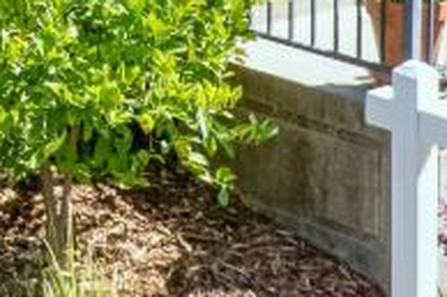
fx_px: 2109
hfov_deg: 11.5
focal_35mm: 170
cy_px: -413
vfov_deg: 7.5
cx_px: -260
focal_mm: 8.38
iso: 100
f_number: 2.8
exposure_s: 1/500
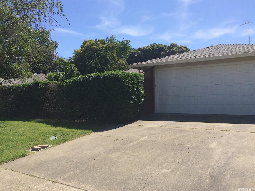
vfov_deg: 48.2
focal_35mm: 29
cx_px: 128
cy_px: 96
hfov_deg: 61.7
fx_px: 214
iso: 32
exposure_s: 1/1953
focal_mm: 4.15
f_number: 2.2
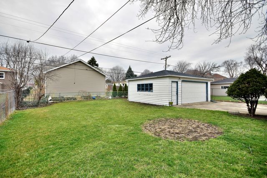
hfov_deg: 92.4
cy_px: 89
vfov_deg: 69.7
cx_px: 134
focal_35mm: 17
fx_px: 128
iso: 160
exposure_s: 1/250
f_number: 8
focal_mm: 11.5
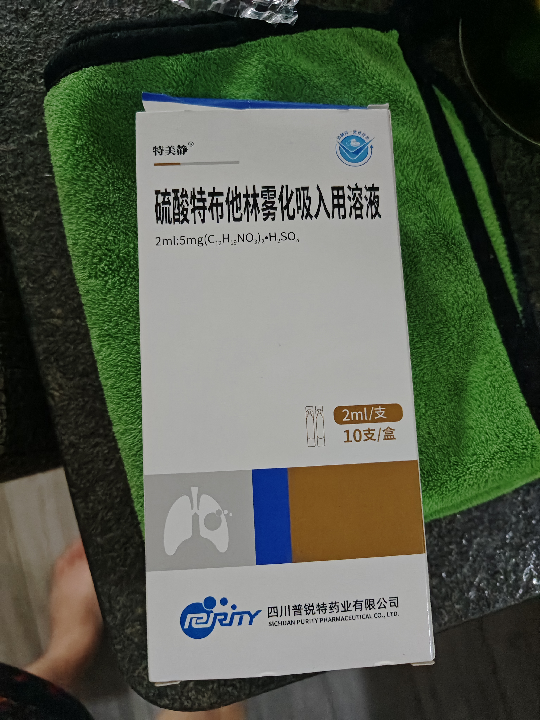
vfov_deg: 73.9
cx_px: 270
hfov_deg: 58.9
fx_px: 478
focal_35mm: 23
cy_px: 360
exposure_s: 1/170
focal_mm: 5.56
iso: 12465
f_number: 1.88
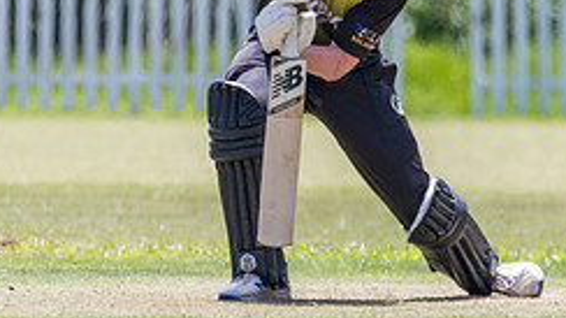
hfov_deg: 1.3
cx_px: 359
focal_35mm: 1623
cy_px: 100
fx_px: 24347
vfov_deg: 0.7
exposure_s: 1/2000
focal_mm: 600
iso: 900
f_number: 6.3
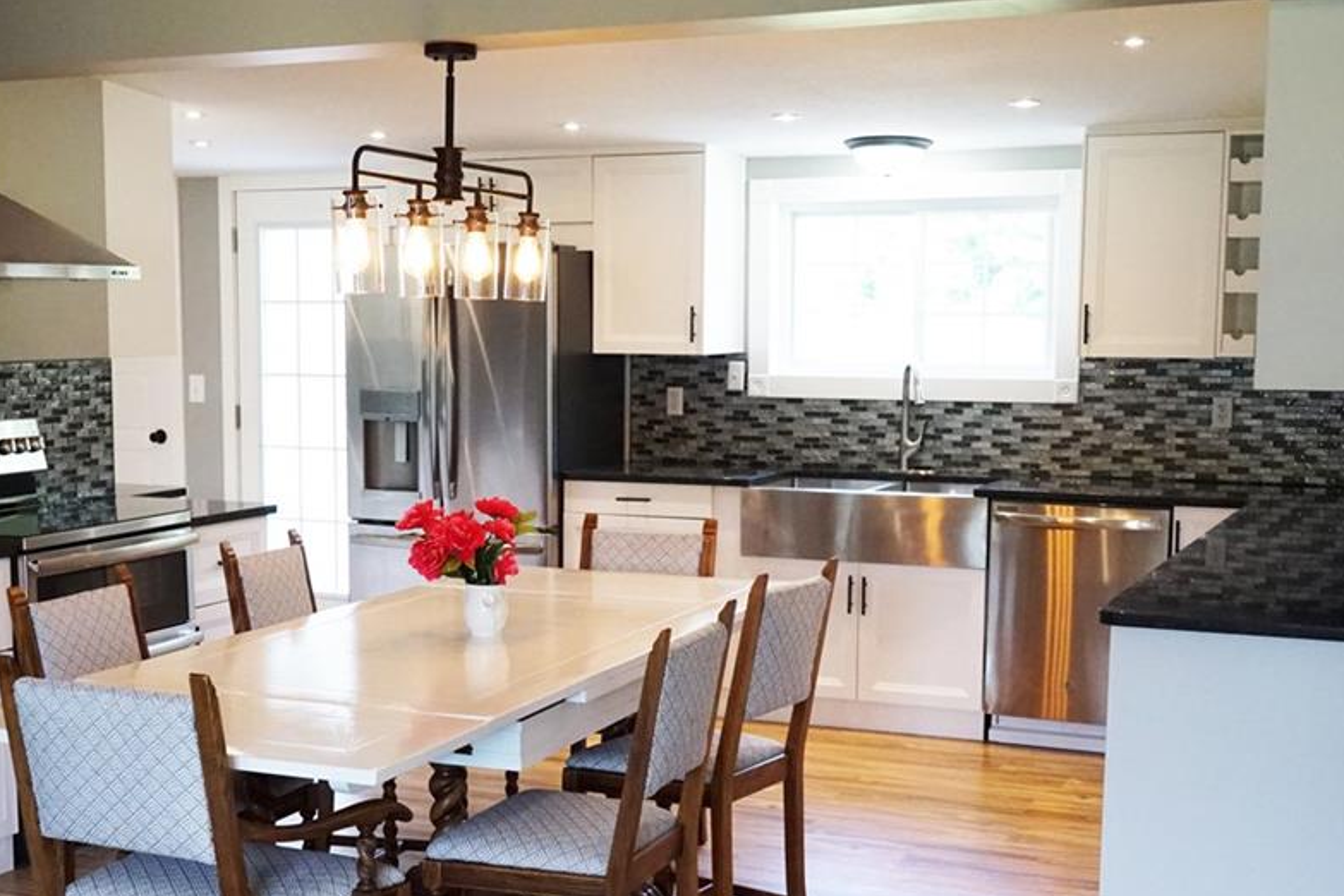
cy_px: 557
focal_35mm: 51
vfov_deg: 26.4
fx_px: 1904
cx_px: 532
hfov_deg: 38.7
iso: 12800
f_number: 4
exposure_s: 1/1600
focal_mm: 39
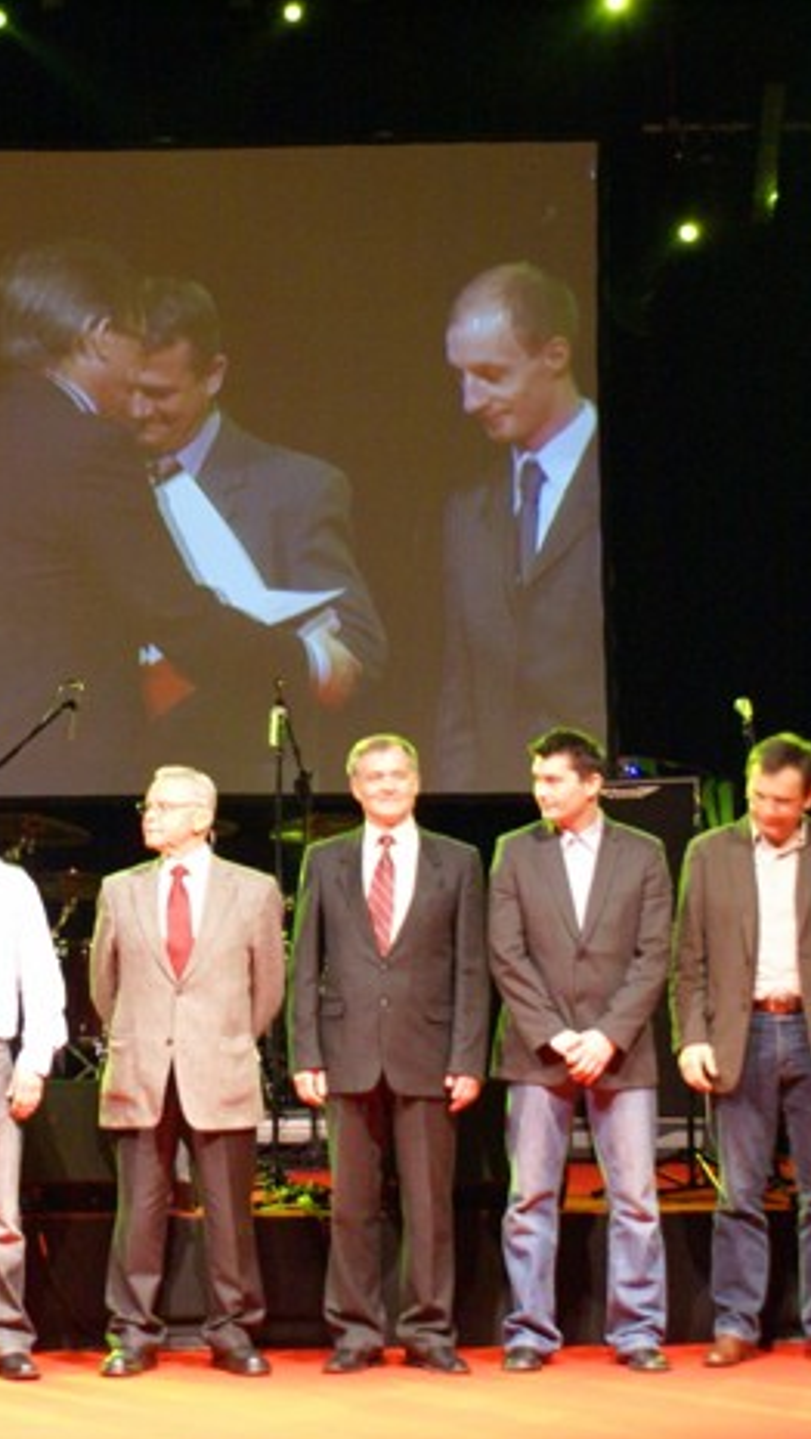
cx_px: 115
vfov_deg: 25.7
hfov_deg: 14.5
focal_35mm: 83
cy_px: 721
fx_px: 3161
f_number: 5.6
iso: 800
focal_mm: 35
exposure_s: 1/20
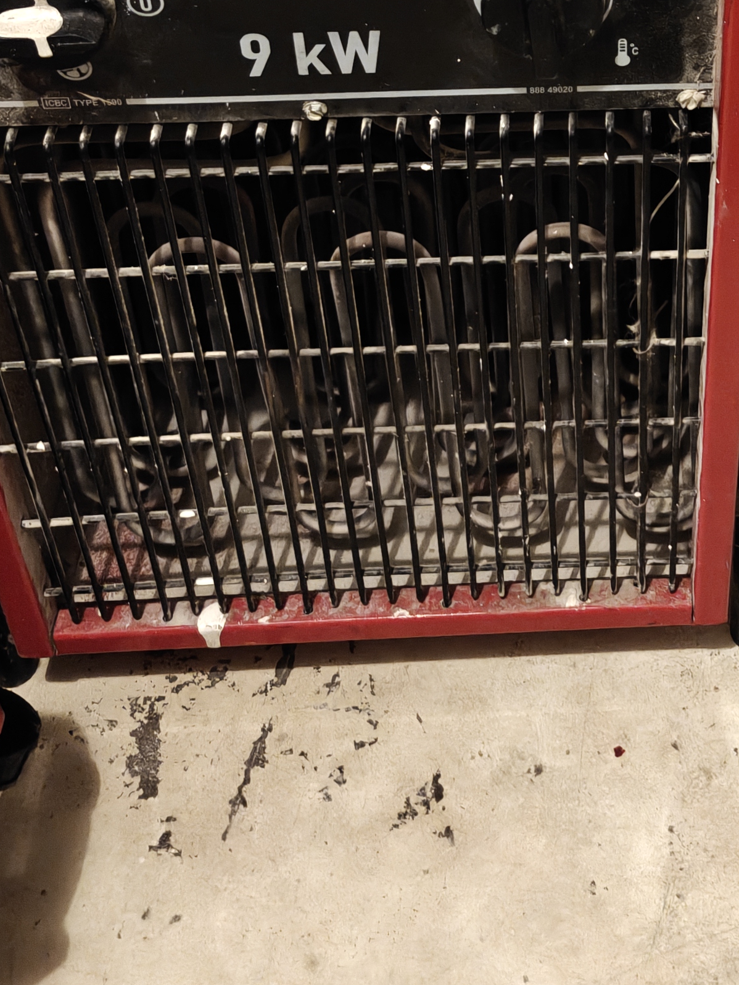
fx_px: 1679
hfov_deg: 24.0
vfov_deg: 29.3
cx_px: 692
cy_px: -117
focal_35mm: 59
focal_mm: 6.06
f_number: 1.6
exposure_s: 1/14
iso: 2000
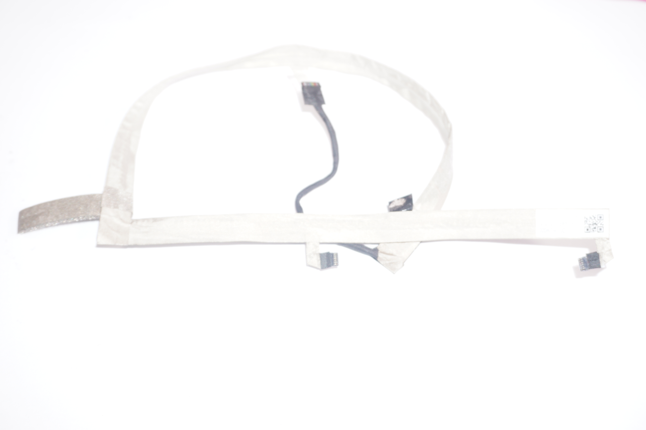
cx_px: 323
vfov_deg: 31.8
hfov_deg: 46.4
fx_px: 753
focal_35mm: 42
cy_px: 215
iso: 200
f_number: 5.6
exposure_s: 1/160
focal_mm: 28
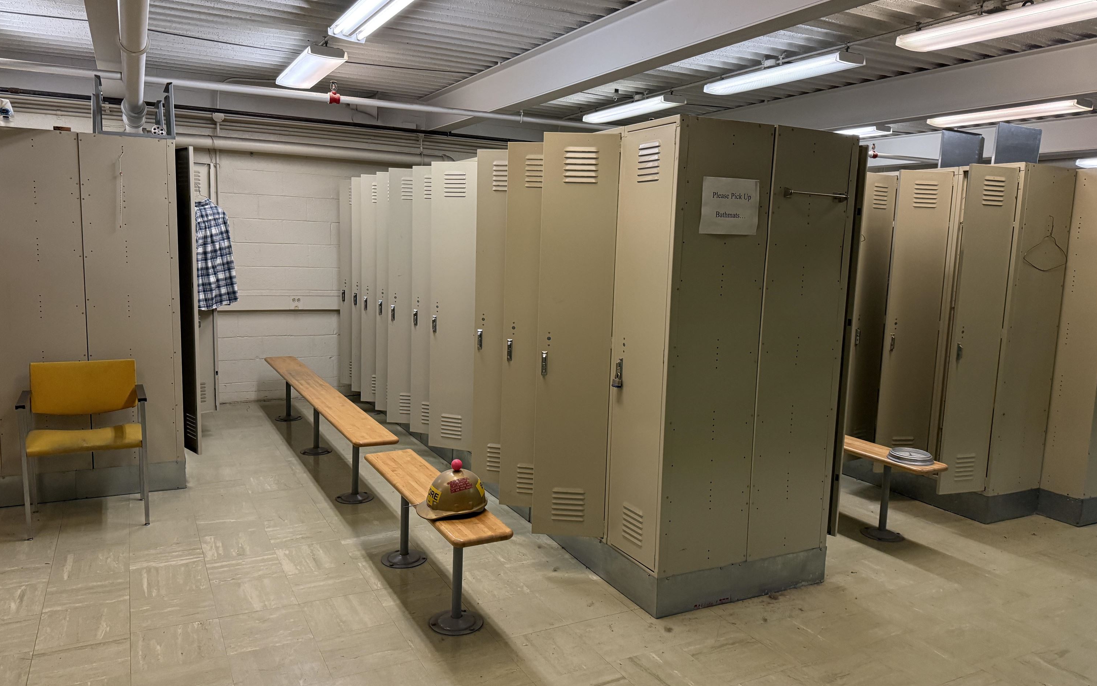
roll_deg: -2.2
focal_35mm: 26
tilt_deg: -6.4
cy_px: 345
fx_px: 777
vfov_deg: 47.6
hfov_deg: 70.4
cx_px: 547
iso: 400
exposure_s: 1/120
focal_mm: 6.76
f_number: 1.78
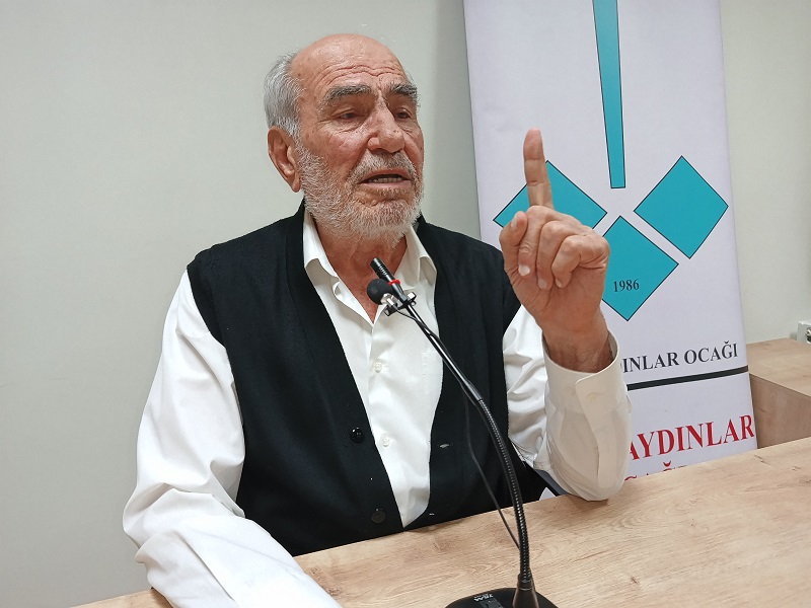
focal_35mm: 24
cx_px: 406
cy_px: 304
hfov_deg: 71.6
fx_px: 562
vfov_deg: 56.8
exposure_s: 1/99.9
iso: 1000
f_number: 1.7
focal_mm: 5.24
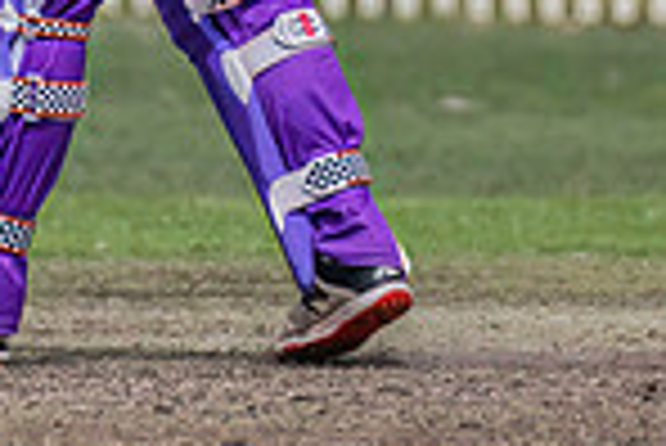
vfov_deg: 0.6
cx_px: 341
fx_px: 43350
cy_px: -209
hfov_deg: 0.9
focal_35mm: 2341
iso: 800
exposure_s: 1/2500
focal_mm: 550
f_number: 8
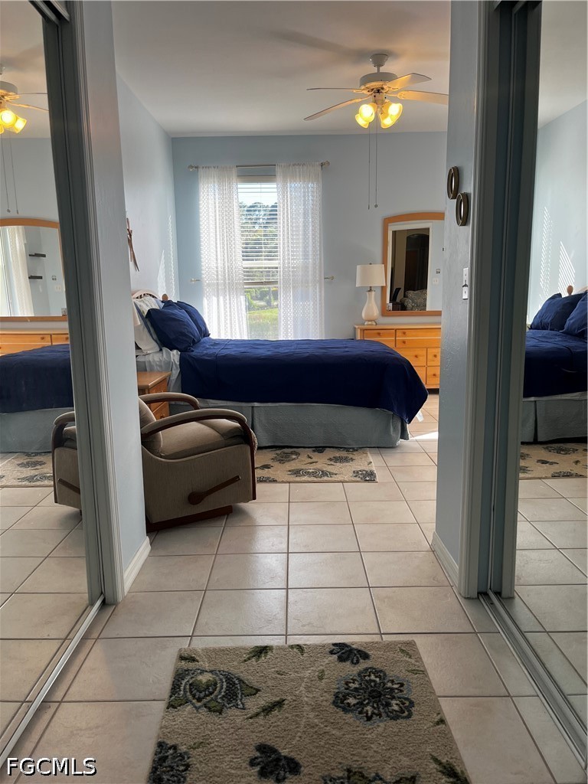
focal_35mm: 26
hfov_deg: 53.1
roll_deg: +1.9
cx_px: 294
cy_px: 392
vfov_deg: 67.3
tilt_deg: -9.2
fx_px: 589
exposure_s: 1/158
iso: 50
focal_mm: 5.1
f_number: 1.6
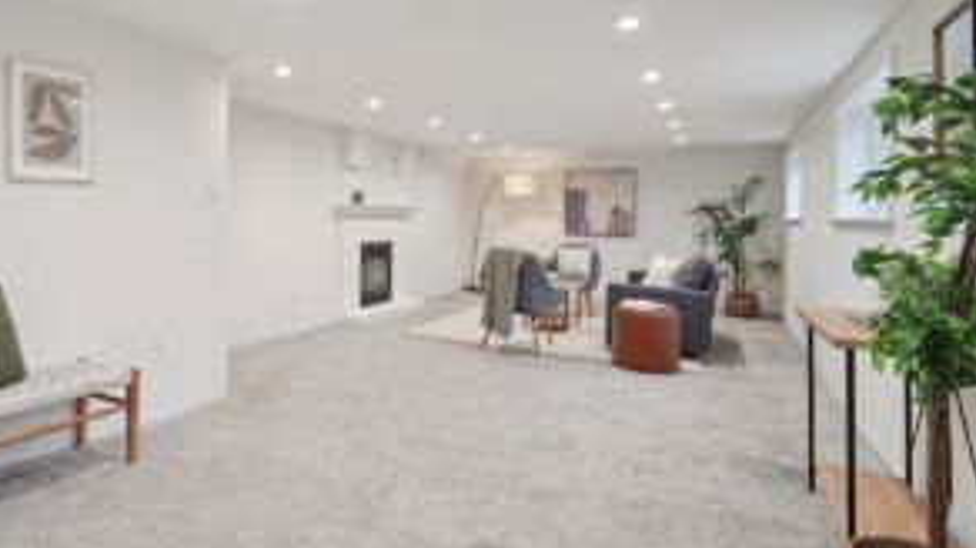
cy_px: 229
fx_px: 595
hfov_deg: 76.0
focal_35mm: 23
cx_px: 318
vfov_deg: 49.3
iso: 1600
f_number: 8
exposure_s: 1/30
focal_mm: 16
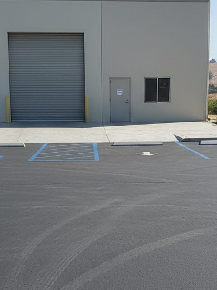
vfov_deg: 43.4
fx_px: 360
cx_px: 127
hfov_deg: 33.5
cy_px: 188
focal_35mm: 43
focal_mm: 6.4
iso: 1274
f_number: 1.8
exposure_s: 1/321
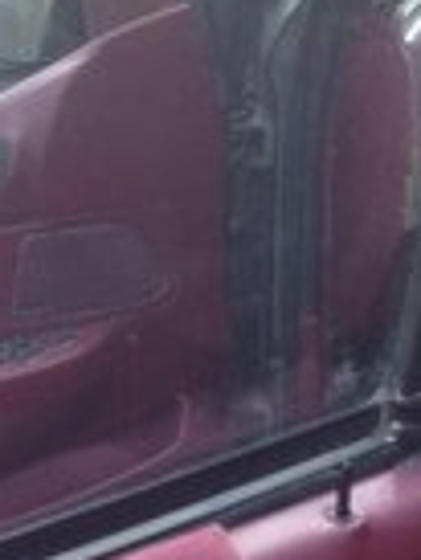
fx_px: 2056
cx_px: 119
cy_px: 928
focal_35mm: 127
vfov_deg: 14.1
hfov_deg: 11.7
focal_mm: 4.28
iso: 50
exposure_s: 1/421
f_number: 2.4
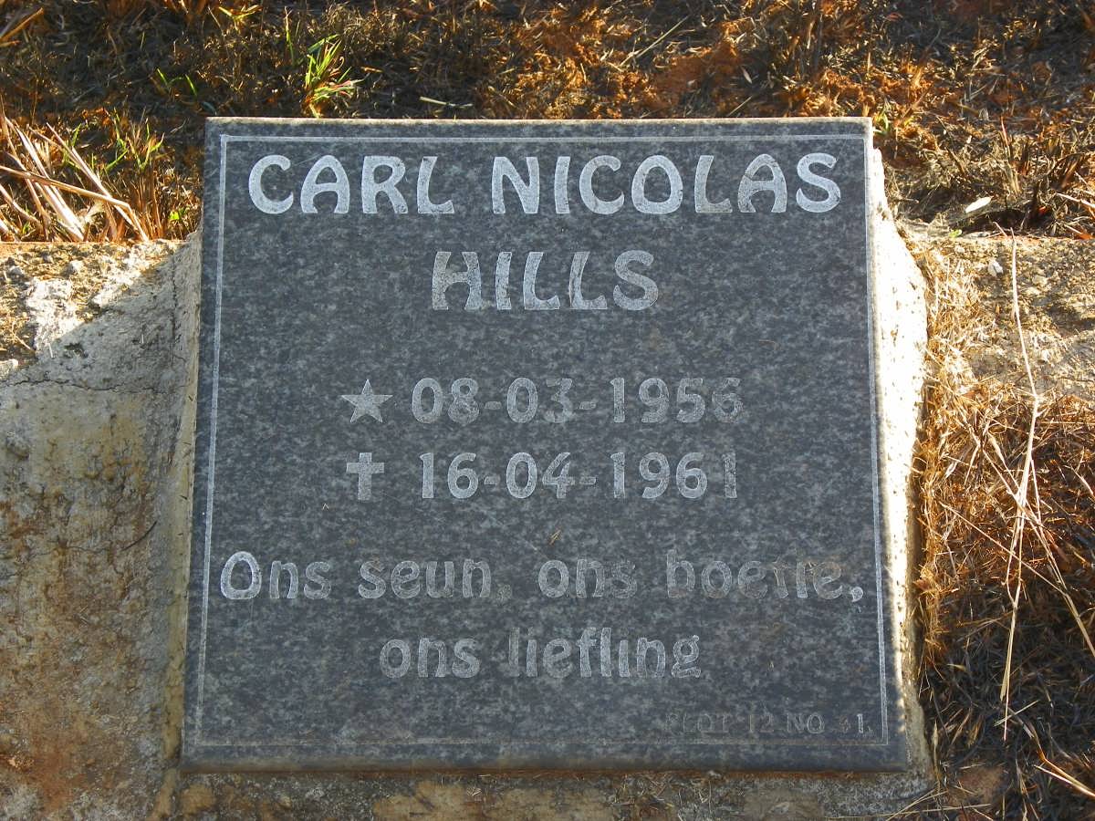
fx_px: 4081
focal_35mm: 129
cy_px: 410
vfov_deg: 11.5
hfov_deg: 15.3
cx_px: 548
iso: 64
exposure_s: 1/50
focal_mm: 23
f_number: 4.5
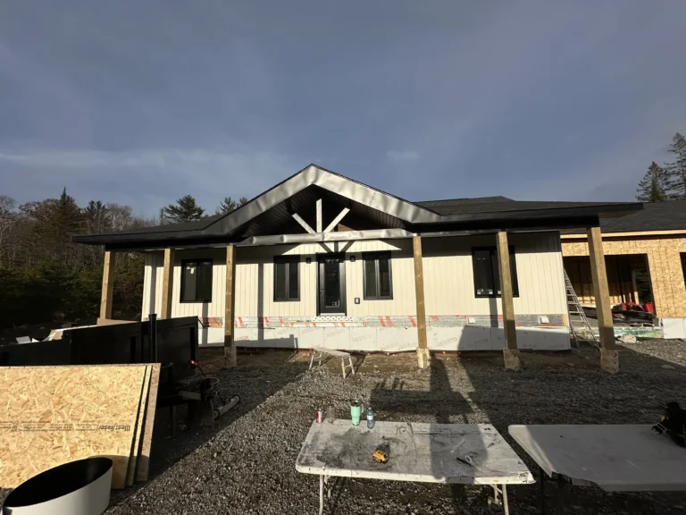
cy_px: 258
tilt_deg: +6.4
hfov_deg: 102.1
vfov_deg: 85.7
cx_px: 343
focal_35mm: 14
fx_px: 277
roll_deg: +2.5
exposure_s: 1/6135
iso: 50
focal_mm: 2.22
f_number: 2.2
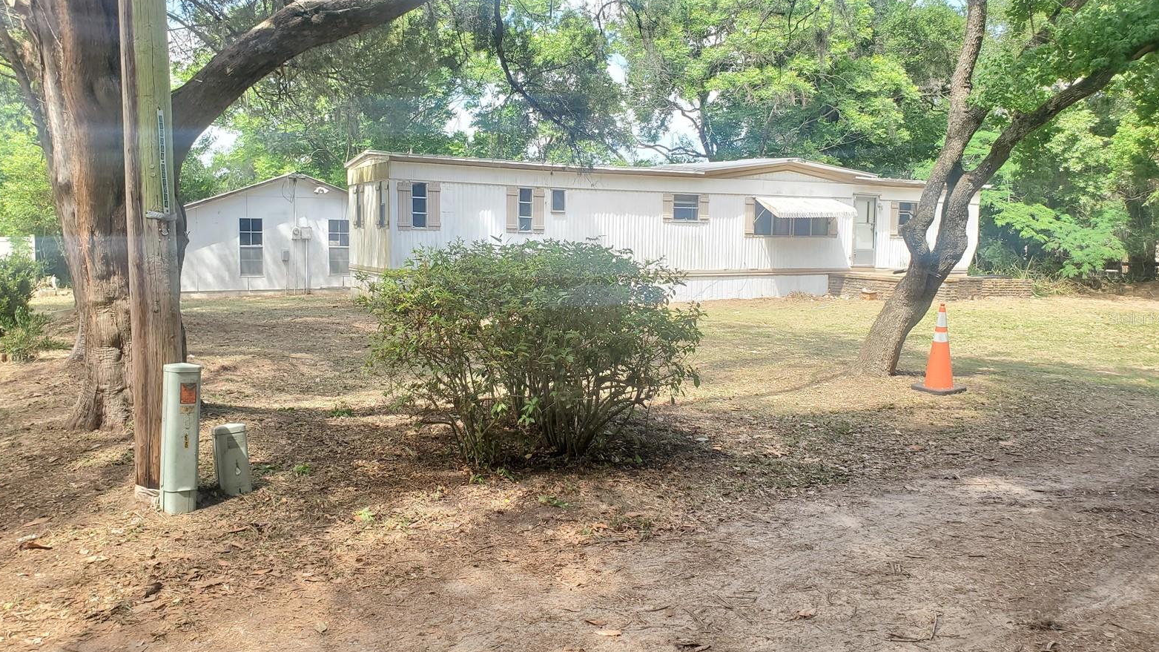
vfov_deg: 40.2
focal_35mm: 29
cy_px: 318
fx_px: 891
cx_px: 586
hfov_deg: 66.1
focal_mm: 4.3
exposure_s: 1/214
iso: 50
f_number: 2.4
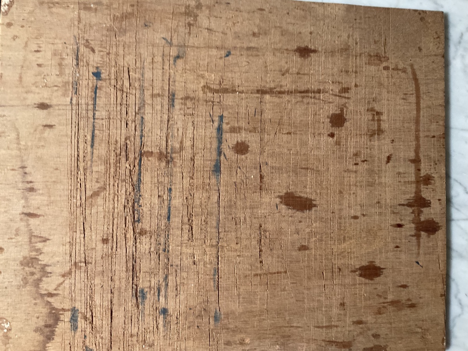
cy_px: 176
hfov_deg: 61.7
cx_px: 234
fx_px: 392
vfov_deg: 48.2
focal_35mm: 29
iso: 160
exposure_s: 1/60
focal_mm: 3
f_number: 1.8
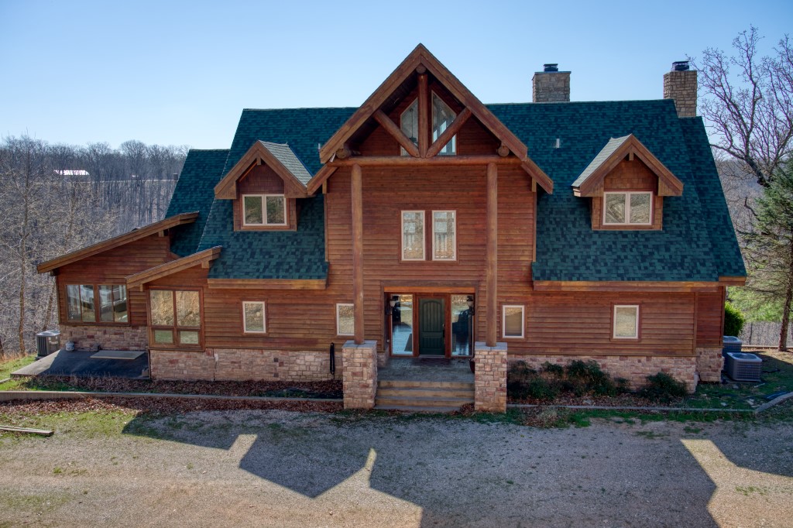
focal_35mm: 30
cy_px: 264
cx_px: 396
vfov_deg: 43.6
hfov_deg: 61.9
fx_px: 661
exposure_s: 1/60
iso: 125
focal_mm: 30
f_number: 4
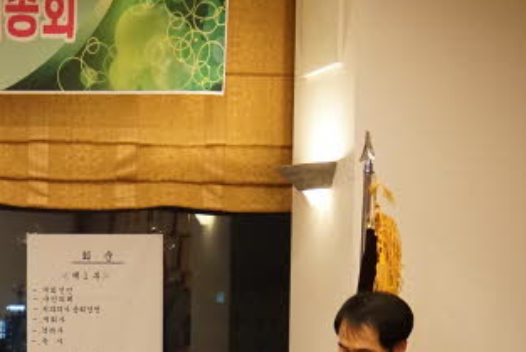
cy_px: 364
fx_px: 1666
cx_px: -148
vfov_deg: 11.9
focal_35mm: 114
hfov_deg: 16.9
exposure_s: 1/60
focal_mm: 28
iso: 3200
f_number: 4.5
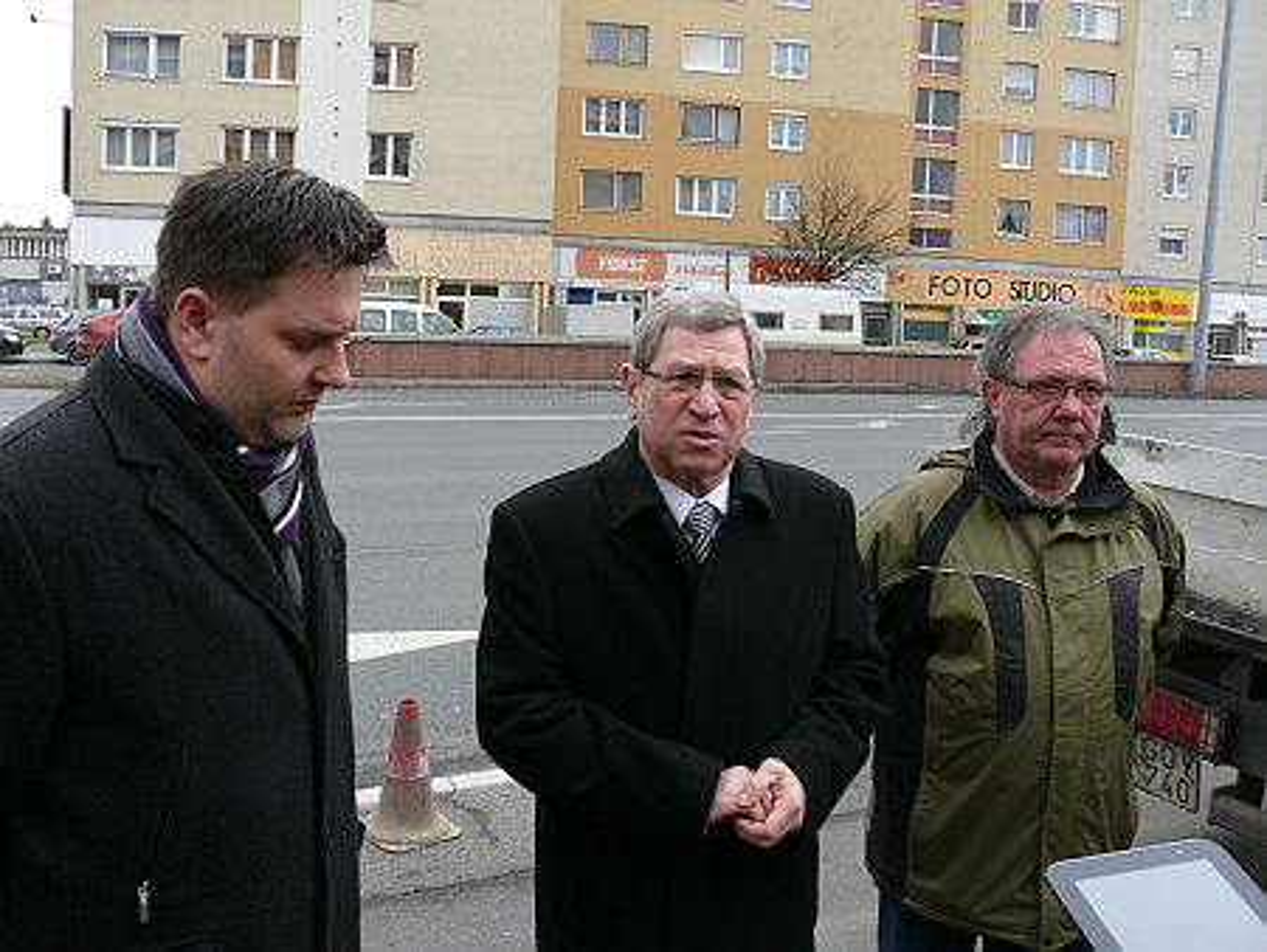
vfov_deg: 40.7
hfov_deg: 52.6
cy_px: 476
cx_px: 634
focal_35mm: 35
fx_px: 1282
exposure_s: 1/160
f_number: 4
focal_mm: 7.4
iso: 100
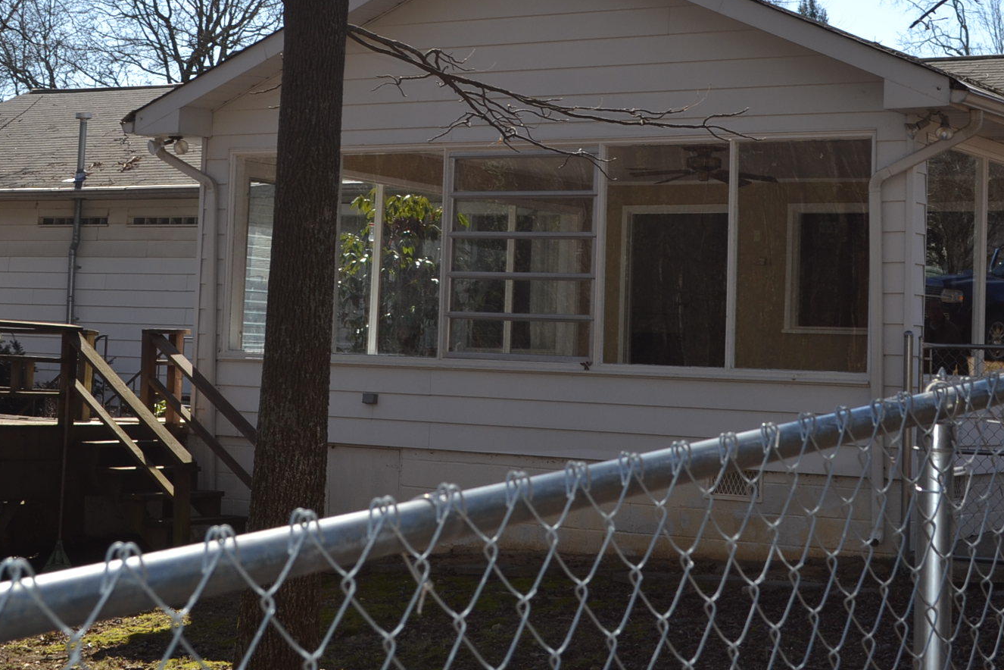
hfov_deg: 27.7
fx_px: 2036
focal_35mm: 73
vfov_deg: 18.5
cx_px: 500
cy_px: 155
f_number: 8
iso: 100
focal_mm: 28
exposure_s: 1/200
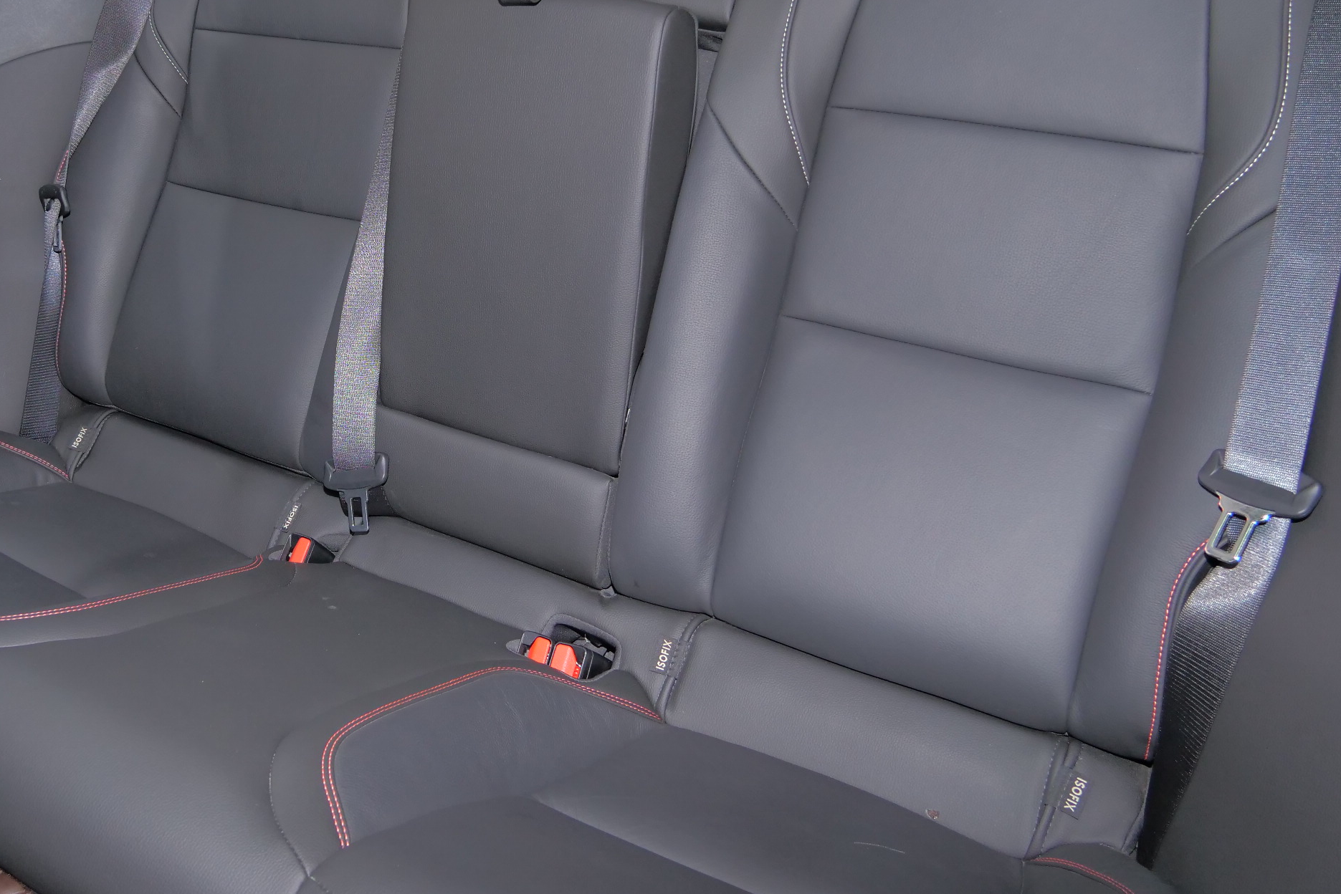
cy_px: 279
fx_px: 1304
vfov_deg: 37.4
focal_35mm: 35
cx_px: 474
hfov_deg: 53.6
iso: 800
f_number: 3.5
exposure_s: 1/15
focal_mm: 12
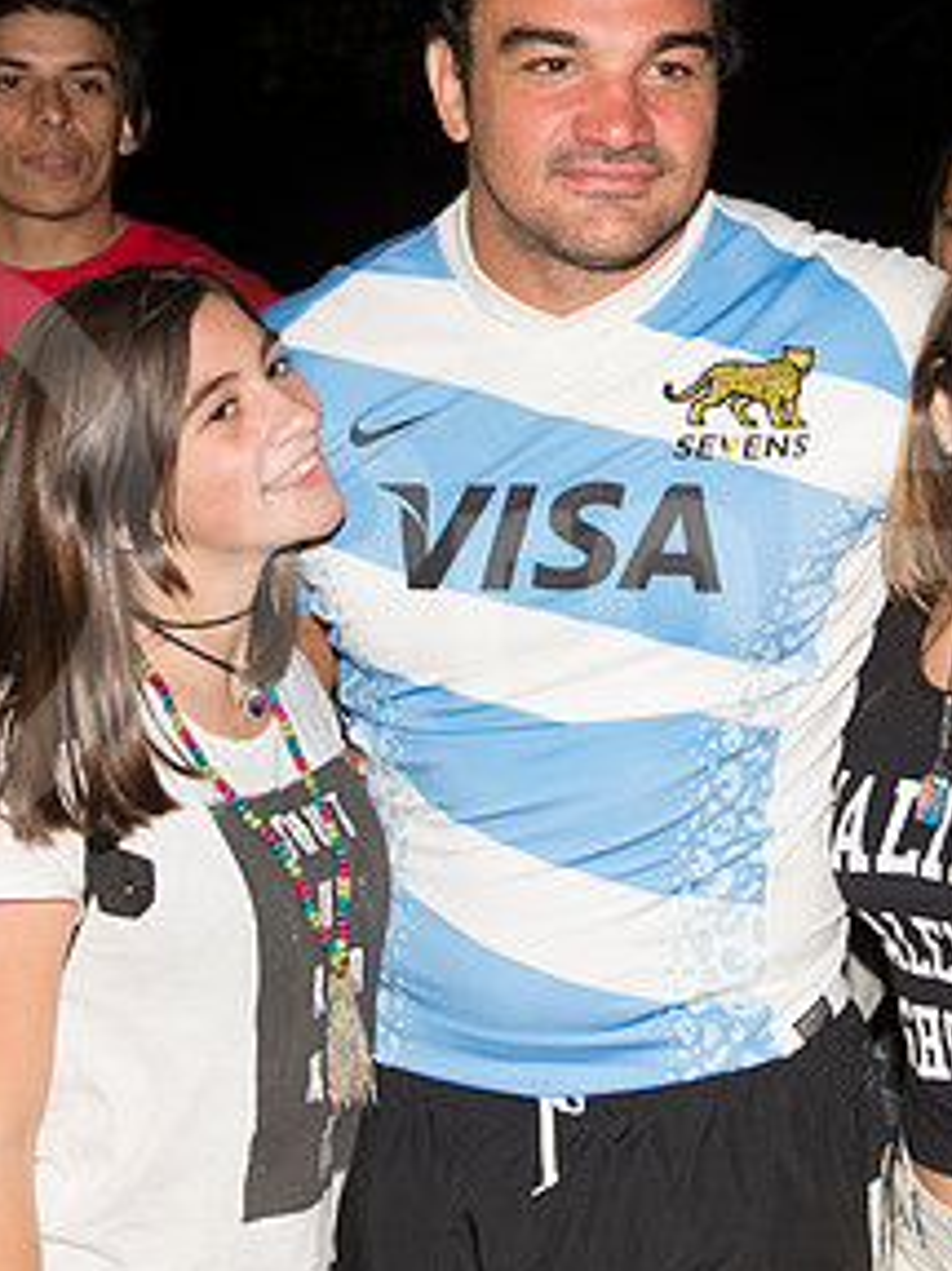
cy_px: 551
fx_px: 2495
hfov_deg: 21.6
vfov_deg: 28.5
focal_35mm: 68
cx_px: 598
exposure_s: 1/200
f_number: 5.6
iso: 400
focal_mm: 35
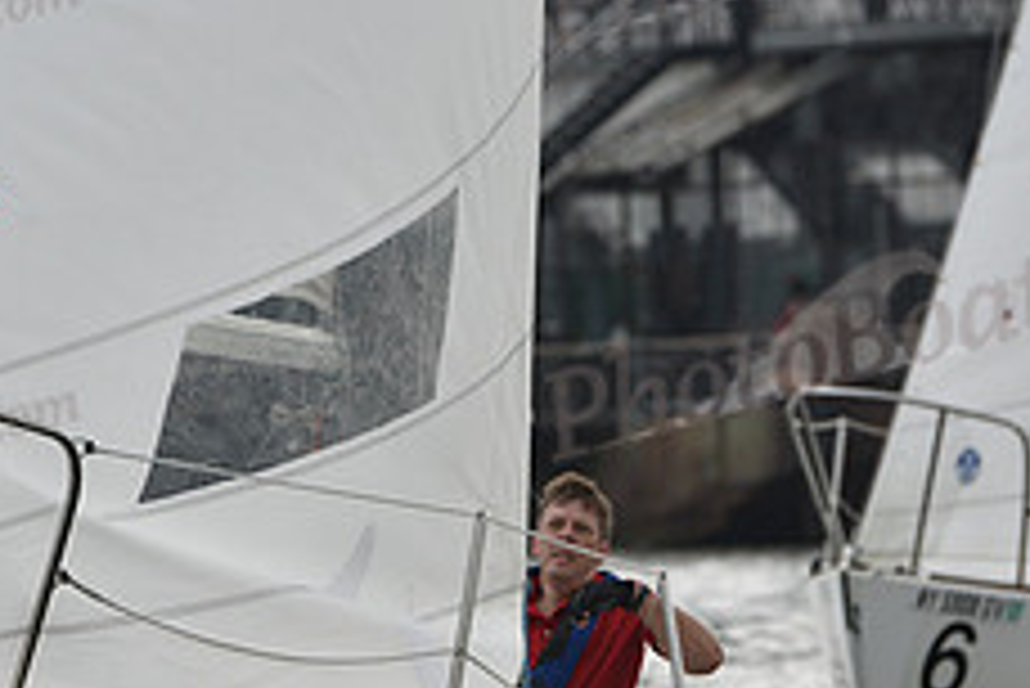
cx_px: 315
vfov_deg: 2.8
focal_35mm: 494
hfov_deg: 4.2
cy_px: 641
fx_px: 14142
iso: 320
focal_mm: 195
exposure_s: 1/1250
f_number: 5.6
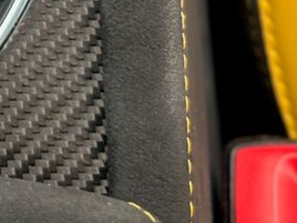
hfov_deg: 6.4
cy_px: -386
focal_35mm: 287
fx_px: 2462
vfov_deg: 5.0
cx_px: -525
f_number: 1.78
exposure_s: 1/76
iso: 125
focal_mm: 6.86
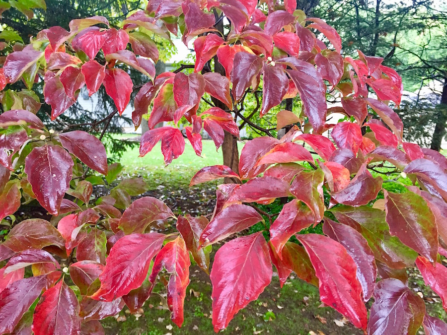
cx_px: 224
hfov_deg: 61.7
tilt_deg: -7.1
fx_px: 374
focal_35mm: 29
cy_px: 168
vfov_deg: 48.2
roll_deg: +1.3
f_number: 2.2
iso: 125
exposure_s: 1/30
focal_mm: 4.15
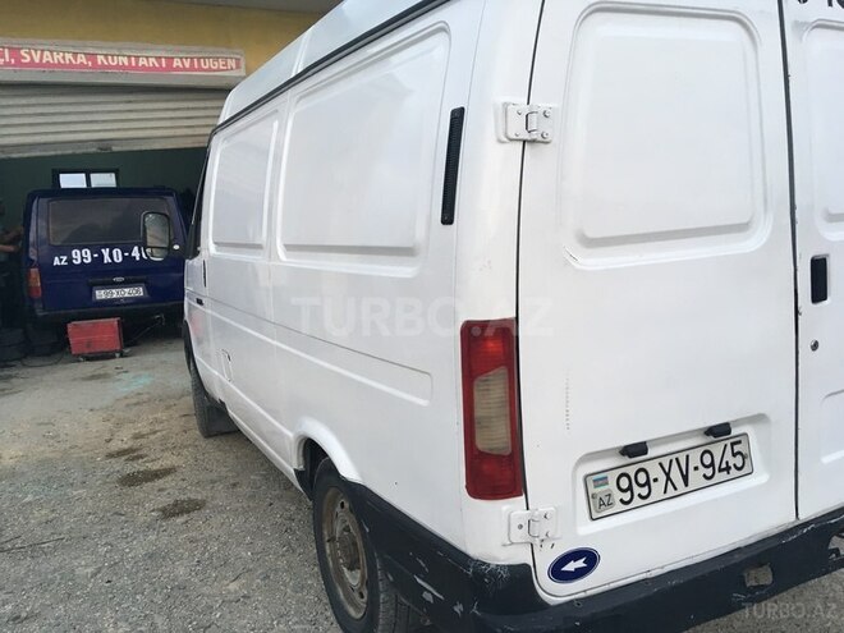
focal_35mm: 29
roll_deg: +2.8
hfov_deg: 61.7
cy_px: 316
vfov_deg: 48.2
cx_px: 422
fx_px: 707
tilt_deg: -6.1
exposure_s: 1/33
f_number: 2.2
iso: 50
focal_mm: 4.15
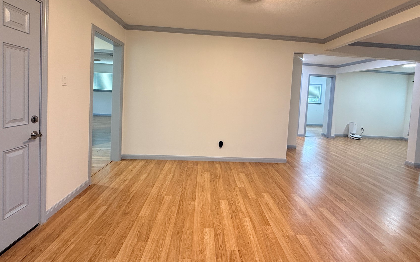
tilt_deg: -2.1
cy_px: 104
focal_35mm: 18
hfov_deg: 91.1
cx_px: 218
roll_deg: -3.5
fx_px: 206
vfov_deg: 64.4
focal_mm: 2.22
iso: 250
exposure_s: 1/60
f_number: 2.2
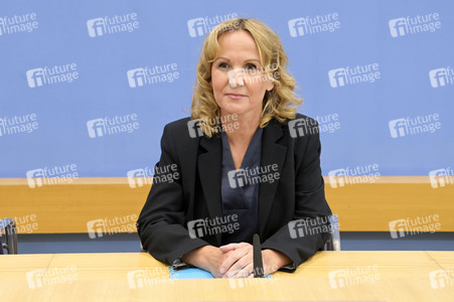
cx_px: 227
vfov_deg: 28.0
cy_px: 151
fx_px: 605
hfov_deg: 41.1
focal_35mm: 48
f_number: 5.6
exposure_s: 1/400
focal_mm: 48
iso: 5000
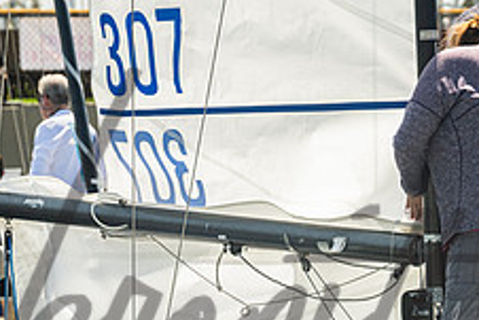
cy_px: 308
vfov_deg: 4.5
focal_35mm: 308
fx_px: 4101
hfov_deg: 6.7
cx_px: 161
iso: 250
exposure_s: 1/500
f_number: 6.3
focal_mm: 120
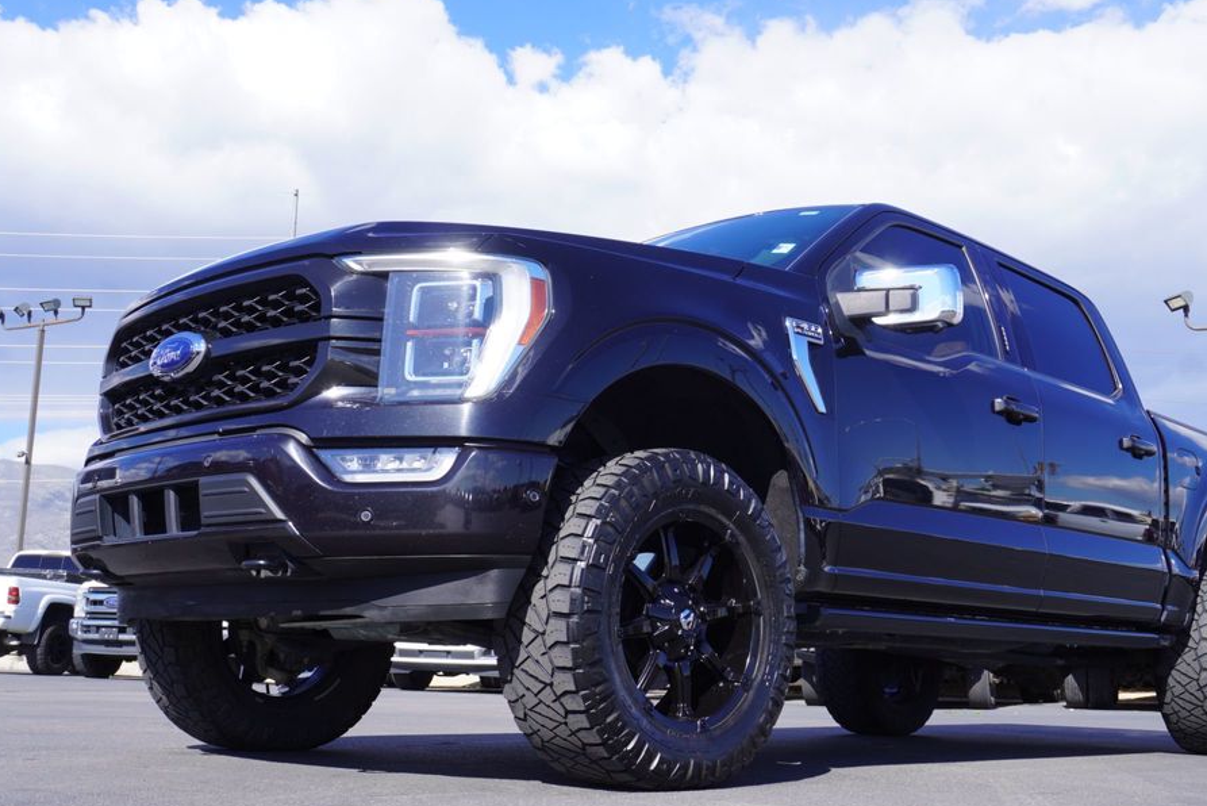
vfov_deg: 33.7
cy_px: 444
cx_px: 677
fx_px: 1327
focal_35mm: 40
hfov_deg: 48.8
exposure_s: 1/125
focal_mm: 23
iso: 100
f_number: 9
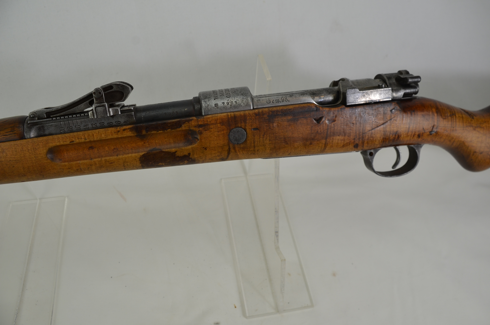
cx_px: 245
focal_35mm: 30
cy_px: 162
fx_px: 407
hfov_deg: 62.0
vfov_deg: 43.4
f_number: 5.6
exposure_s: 1/125
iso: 320
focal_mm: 20
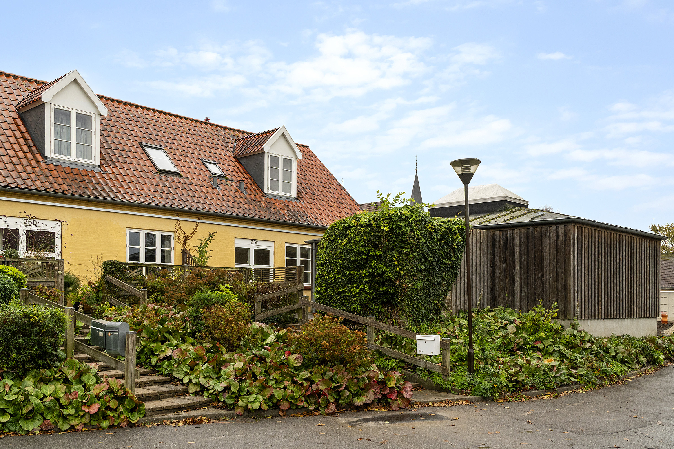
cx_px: 337
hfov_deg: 59.5
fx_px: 590
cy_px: 224
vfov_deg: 41.7
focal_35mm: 32
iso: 500
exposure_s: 1/160
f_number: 7.1
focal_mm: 21
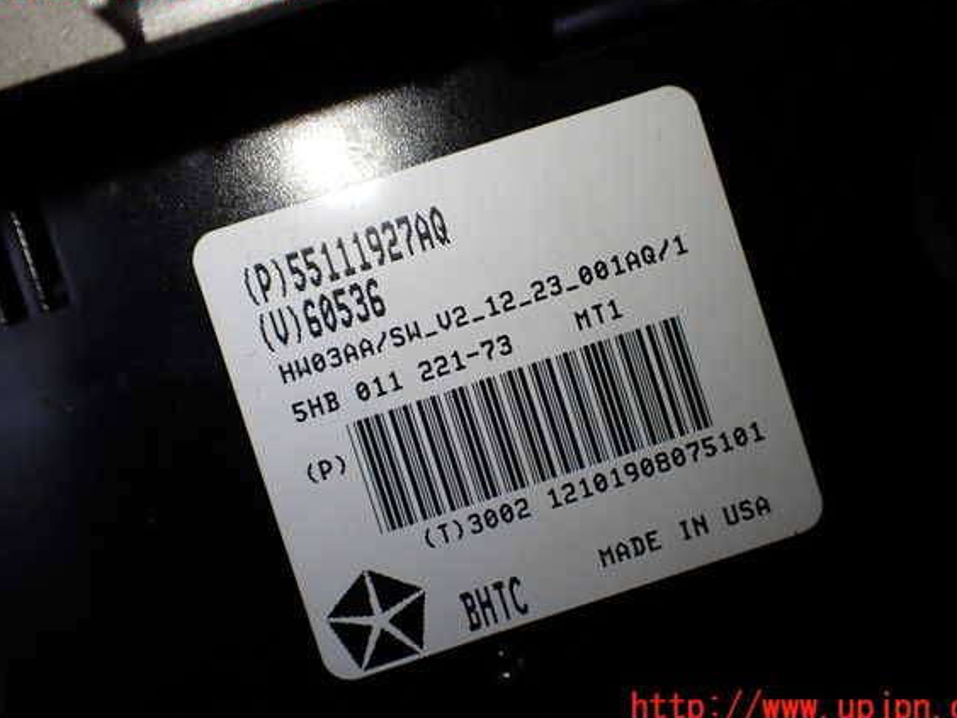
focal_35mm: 32
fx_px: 884
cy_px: 347
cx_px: 505
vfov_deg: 44.1
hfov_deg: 56.8
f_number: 2.3
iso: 100
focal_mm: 5.4
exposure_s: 1/250
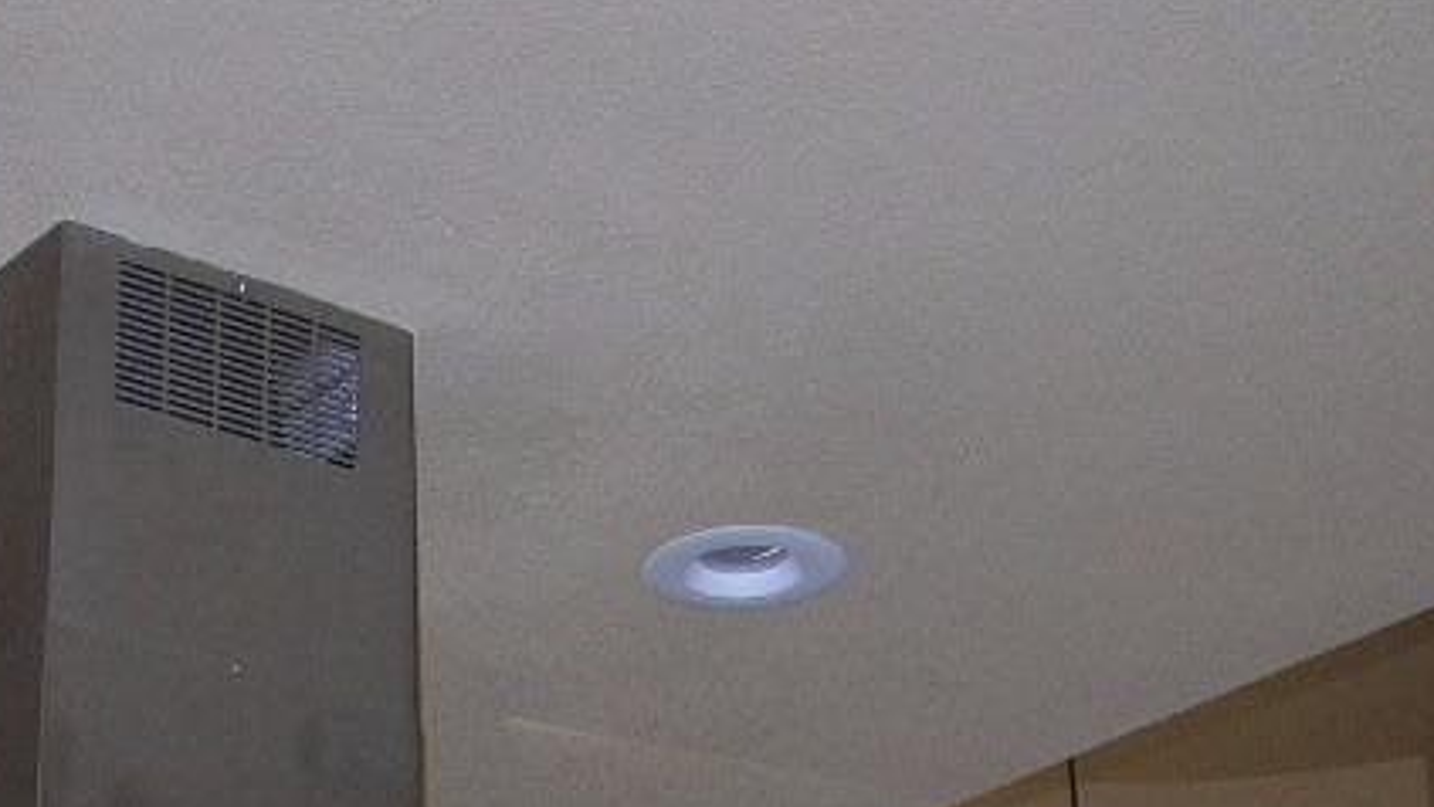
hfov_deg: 22.3
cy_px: 1061
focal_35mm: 95
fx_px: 3613
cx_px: 441
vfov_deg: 12.3
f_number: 2.7
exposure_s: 1/60.1
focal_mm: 6
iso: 70
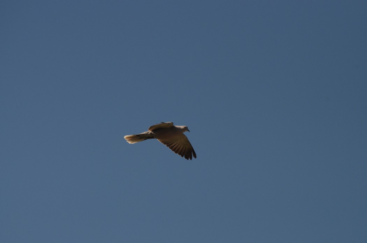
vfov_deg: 3.0
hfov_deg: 4.6
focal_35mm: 450
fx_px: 4577
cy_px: 122
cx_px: 184
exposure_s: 1/2000
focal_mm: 300
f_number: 9
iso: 640
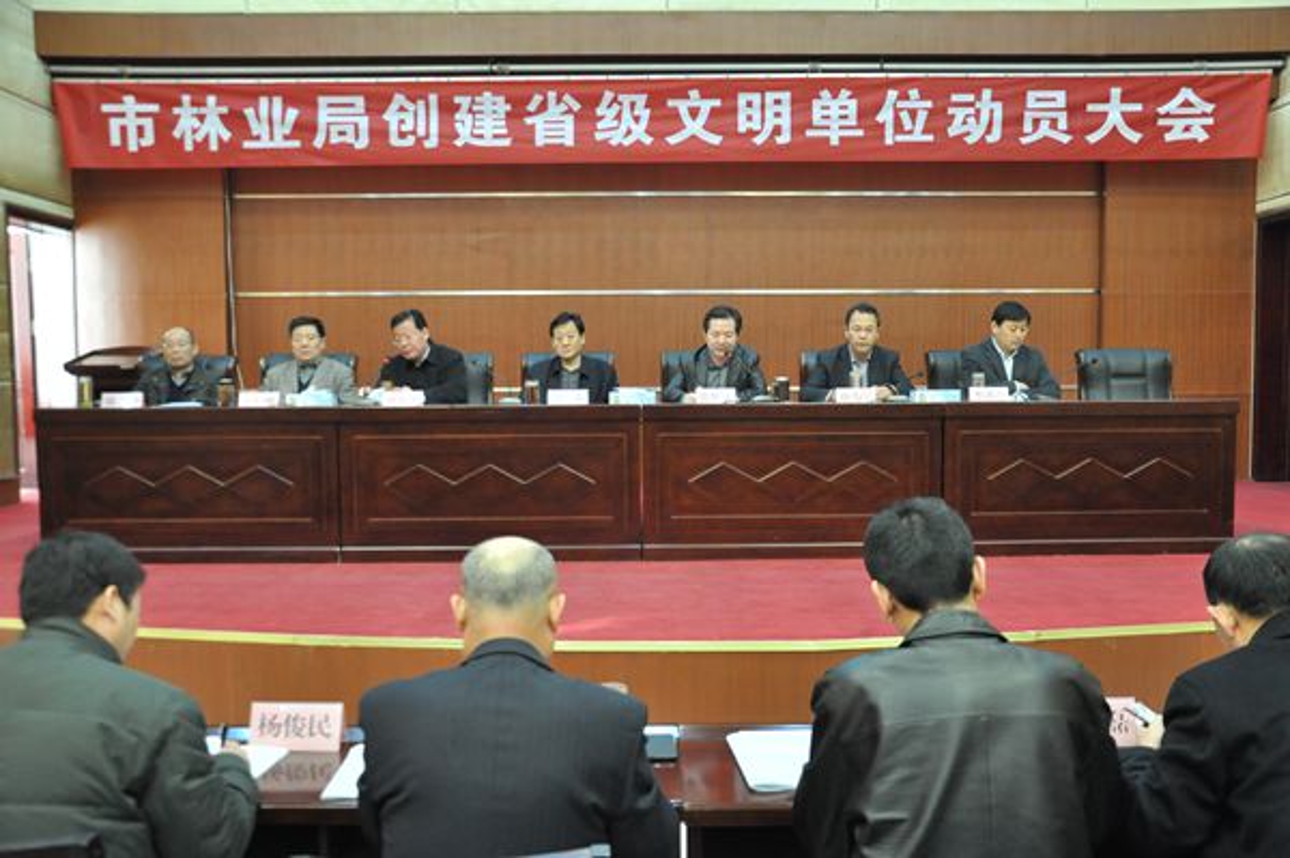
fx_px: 1181
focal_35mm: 33
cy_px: 429
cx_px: 645
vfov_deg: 39.9
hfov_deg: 57.3
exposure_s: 1/25
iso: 1600
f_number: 3.8
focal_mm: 22
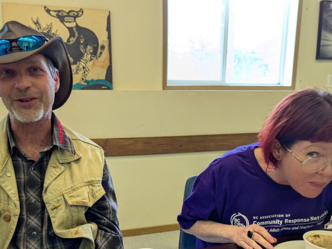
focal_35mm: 34
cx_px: 157
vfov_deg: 41.2
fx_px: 326
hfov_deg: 53.9
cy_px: 171
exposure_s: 1/120
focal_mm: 6.81
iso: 119
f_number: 1.85
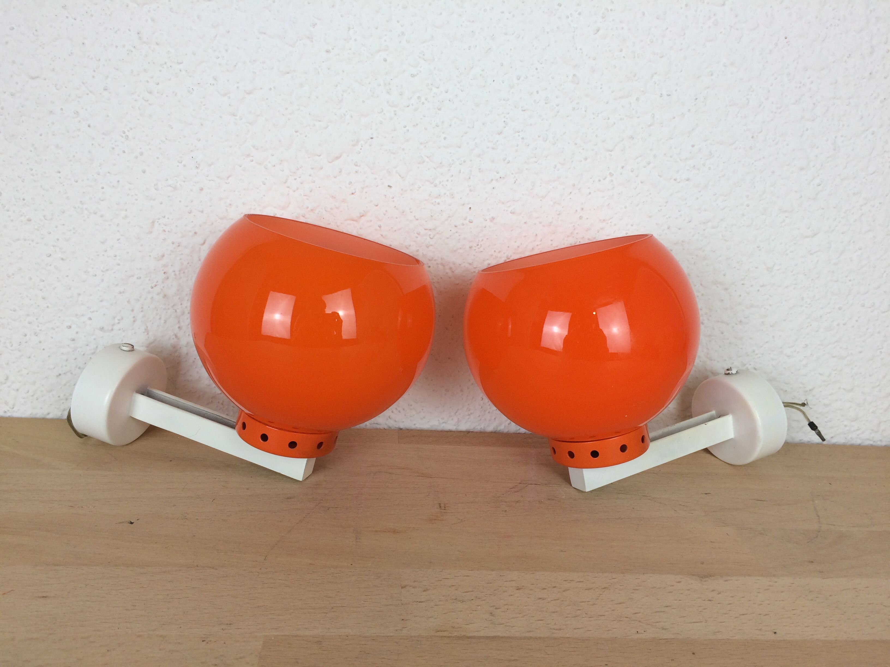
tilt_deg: -15.4
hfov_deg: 61.7
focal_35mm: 29
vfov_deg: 48.2
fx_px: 746
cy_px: 334
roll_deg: -4.4
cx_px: 445
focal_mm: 4.15
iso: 50
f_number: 2.2
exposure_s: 1/100
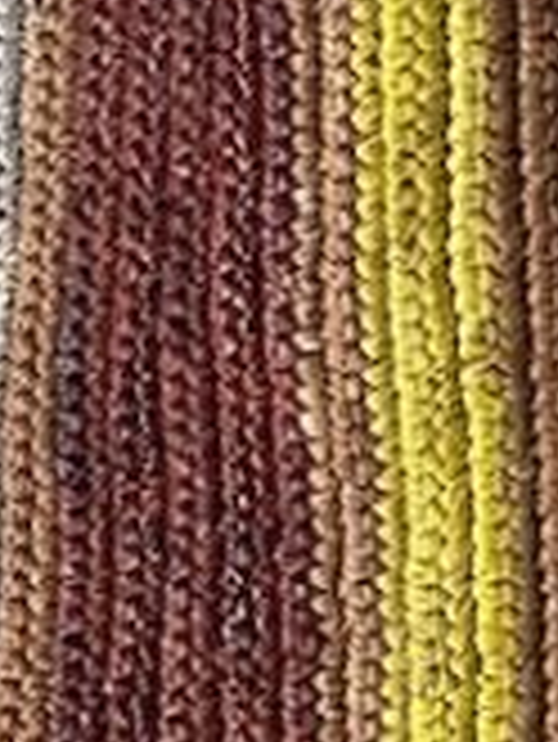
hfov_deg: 9.2
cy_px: -216
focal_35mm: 161
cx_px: 454
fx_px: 3456
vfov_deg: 11.9
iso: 320
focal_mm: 4.25
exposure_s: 1/60
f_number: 1.8
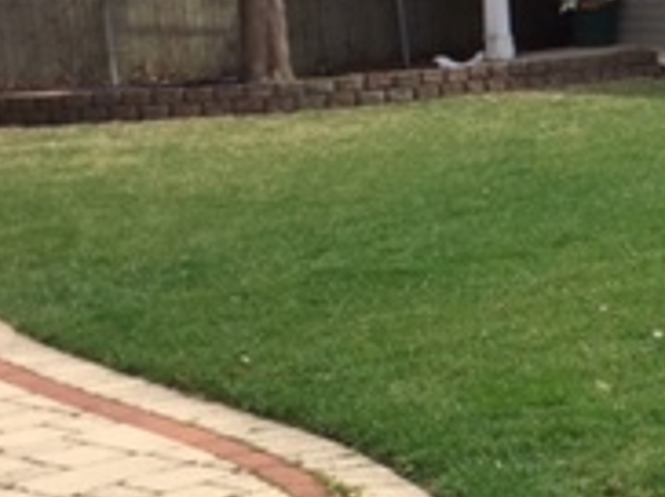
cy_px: 303
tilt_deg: -10.6
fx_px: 1957
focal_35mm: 102
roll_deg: +0.8
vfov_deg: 14.5
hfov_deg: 17.7
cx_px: 939
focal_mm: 4.15
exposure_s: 1/1412
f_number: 2.2
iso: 32
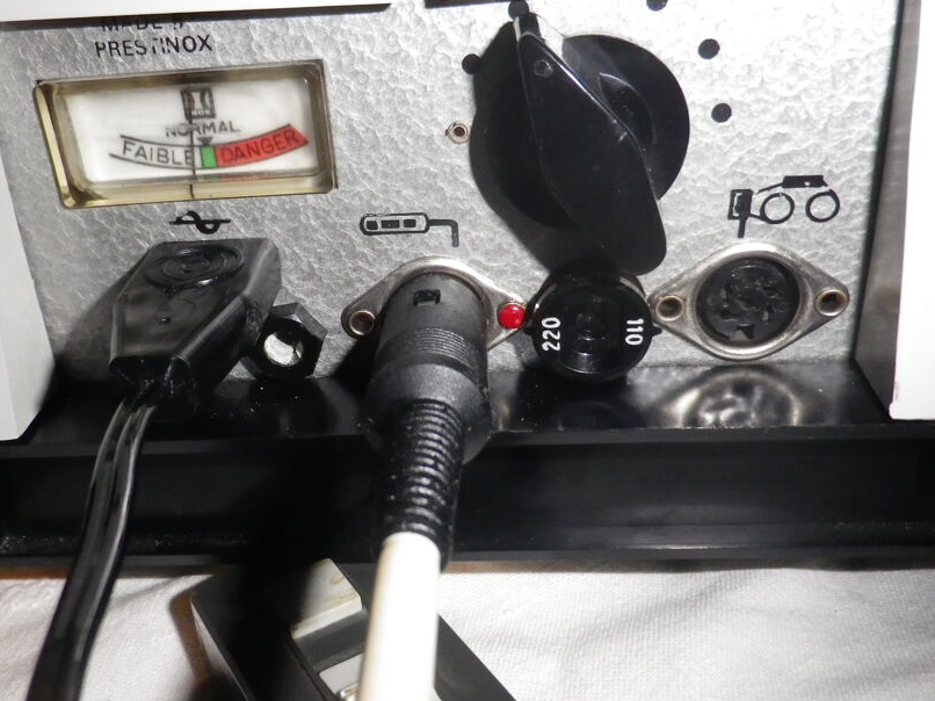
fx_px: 972
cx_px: 411
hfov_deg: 51.2
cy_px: 359
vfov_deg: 39.6
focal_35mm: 36
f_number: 7.4
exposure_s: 1/50
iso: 400
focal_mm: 5.2
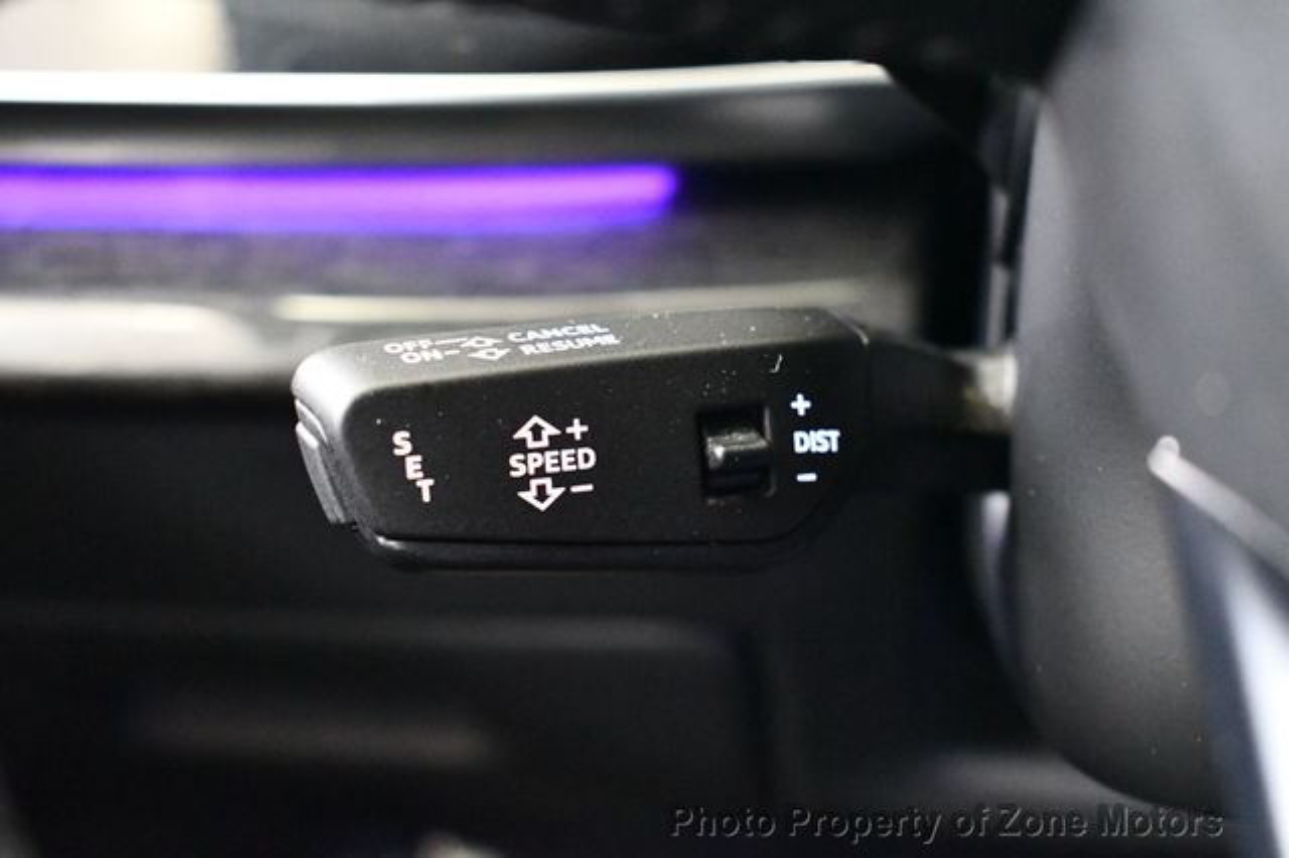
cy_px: 429
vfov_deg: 23.8
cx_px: 644
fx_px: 2040
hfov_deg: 35.1
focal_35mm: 57
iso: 12800
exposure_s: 1/40
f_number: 4.8
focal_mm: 38
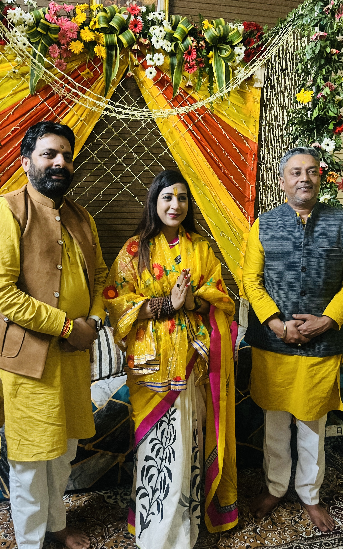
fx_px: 419
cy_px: 271
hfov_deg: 44.5
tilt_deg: -6.6
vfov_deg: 66.5
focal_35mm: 28
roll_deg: +0.3
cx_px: 164
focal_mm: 5.1
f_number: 1.6
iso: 640
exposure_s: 1/25
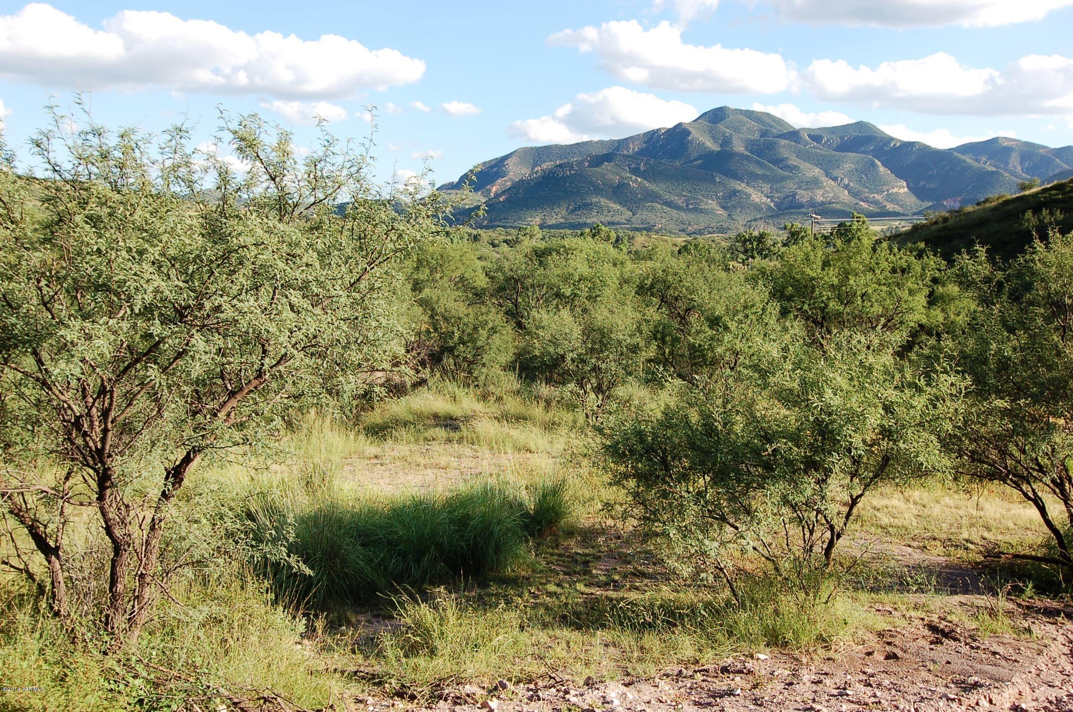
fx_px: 1071
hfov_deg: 53.2
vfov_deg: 36.7
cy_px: 356
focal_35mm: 36
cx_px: 536
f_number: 7.1
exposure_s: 1/200
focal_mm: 24
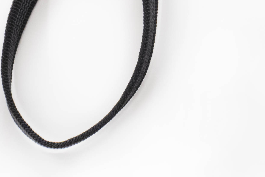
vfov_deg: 6.4
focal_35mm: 211
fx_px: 1556
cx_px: 235
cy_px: -142
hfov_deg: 9.7
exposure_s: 1/13
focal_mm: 29
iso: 500
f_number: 8
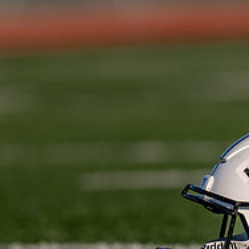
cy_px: 223
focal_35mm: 1003
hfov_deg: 1.7
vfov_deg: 1.7
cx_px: 272
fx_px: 8163
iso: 125
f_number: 2.8
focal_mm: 200
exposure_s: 1/3200
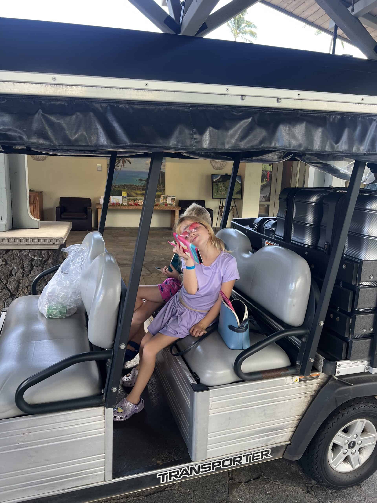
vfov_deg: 67.3
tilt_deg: -10.7
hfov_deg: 53.1
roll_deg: -1.9
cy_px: 252
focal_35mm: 26
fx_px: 378
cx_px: 188
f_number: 1.5
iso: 50
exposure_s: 1/121
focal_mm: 5.7
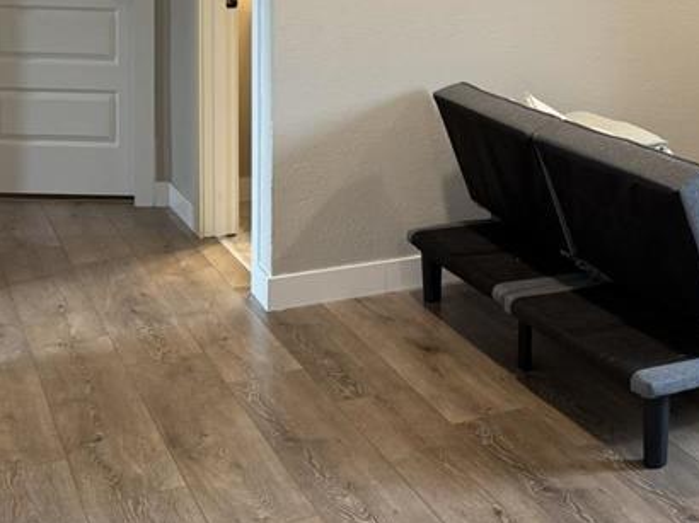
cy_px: -2
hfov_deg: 28.2
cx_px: 832
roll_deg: -1.7
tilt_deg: -3.8
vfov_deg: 23.4
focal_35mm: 60
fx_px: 1211
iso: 160
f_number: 1.78
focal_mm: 6.76
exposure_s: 1/60
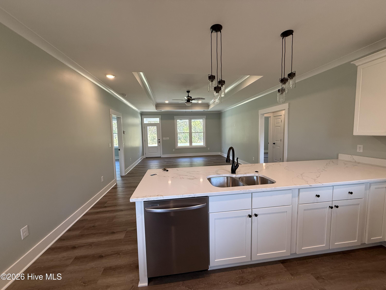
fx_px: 156
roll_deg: +1.7
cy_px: 145
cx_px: 193
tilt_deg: -3.1
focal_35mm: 14
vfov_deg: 85.7
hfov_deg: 102.1
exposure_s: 1/120
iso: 160
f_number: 2.2
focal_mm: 2.22
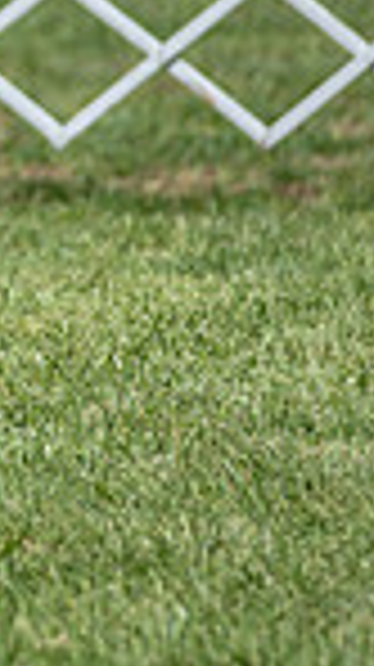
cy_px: -70
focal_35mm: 615
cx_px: -743
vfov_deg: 3.5
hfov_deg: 2.0
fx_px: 10867
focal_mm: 150
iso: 100
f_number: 4
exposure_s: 1/1000
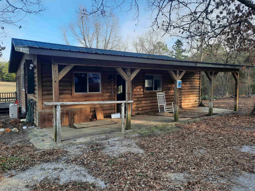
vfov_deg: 54.9
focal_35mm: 25
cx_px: 128
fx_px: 184
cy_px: 96
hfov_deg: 69.4
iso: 32
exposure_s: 1/137
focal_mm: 4.6
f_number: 2
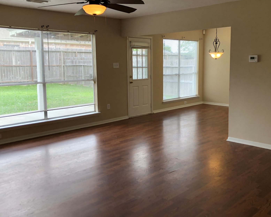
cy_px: 99
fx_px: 289
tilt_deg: -8.2
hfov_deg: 50.1
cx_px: 153
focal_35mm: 36
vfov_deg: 41.1
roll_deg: -1.9
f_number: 1.8
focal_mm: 3.99
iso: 50
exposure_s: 1/120
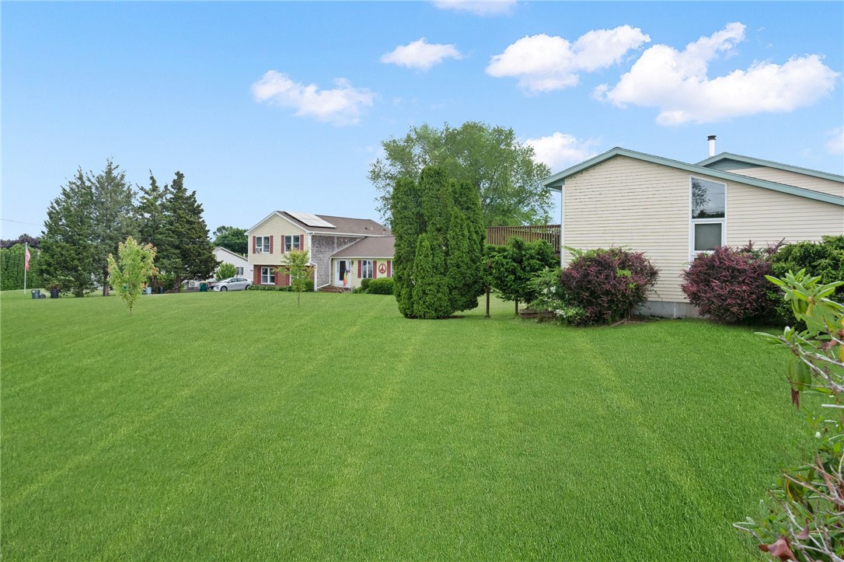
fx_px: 562
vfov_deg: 53.1
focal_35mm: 24
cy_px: 281
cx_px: 422
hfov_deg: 73.8
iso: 800
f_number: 7.1
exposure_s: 1/1600
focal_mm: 24
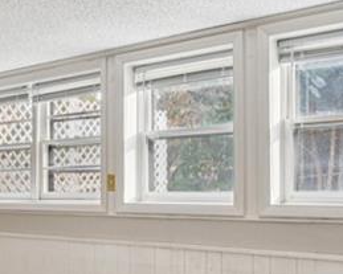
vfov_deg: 28.6
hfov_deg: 35.4
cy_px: 214
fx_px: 528
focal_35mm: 52
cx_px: 95
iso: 400
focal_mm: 14
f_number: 11
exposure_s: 1/6
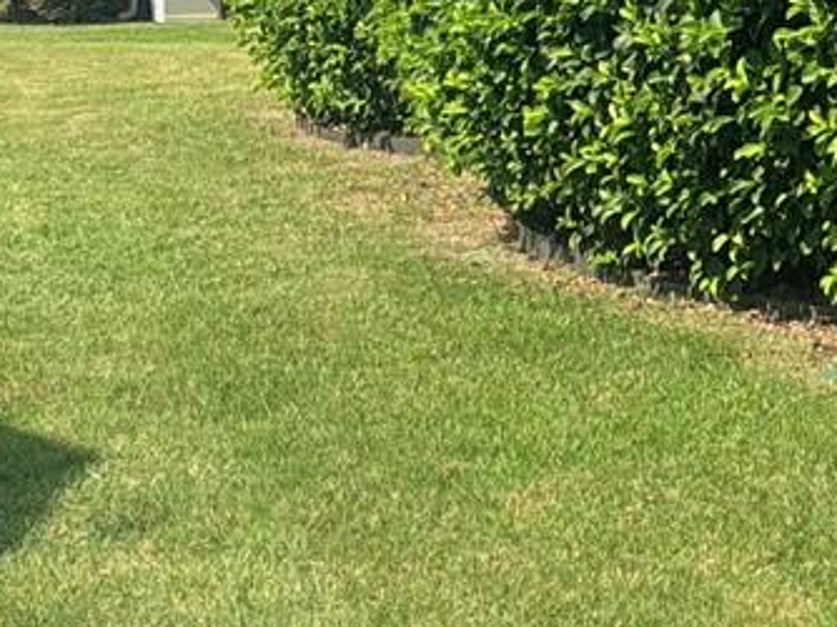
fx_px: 2779
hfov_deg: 16.7
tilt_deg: -1.3
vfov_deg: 12.6
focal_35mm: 115
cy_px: -120
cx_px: 850
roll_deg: -2.1
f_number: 1.78
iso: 80
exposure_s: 1/4673
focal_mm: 6.76
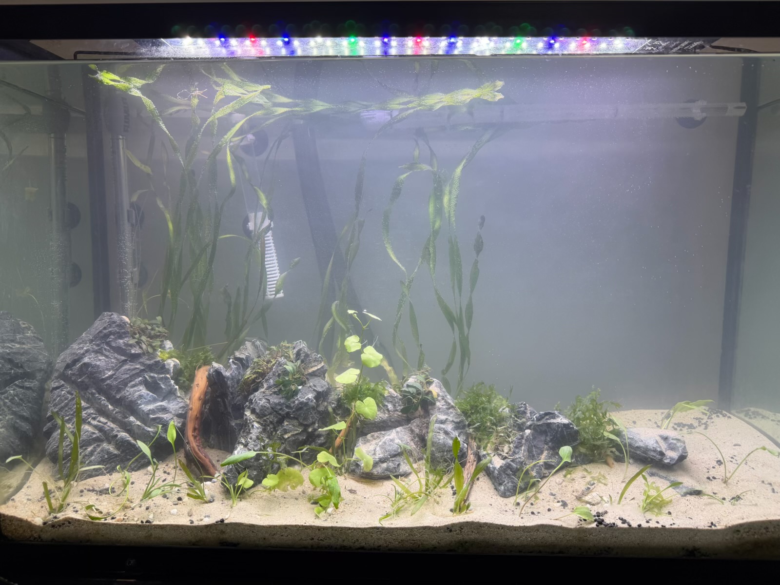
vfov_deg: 56.8
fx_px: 541
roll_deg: +0.4
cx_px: 390
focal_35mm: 24
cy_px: 292
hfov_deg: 71.6
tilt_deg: -6.5
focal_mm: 6.76
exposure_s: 1/161
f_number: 1.78
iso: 80
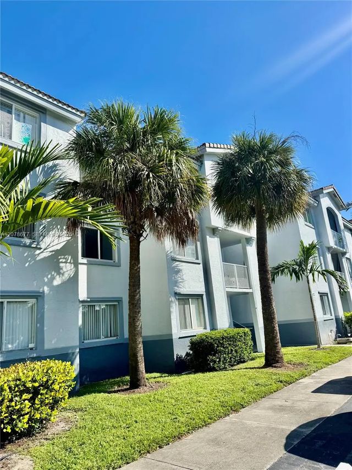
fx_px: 325
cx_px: 176
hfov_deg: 56.8
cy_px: 235
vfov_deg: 71.6
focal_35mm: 24
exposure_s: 1/4310
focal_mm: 6.76
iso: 80
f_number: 1.78
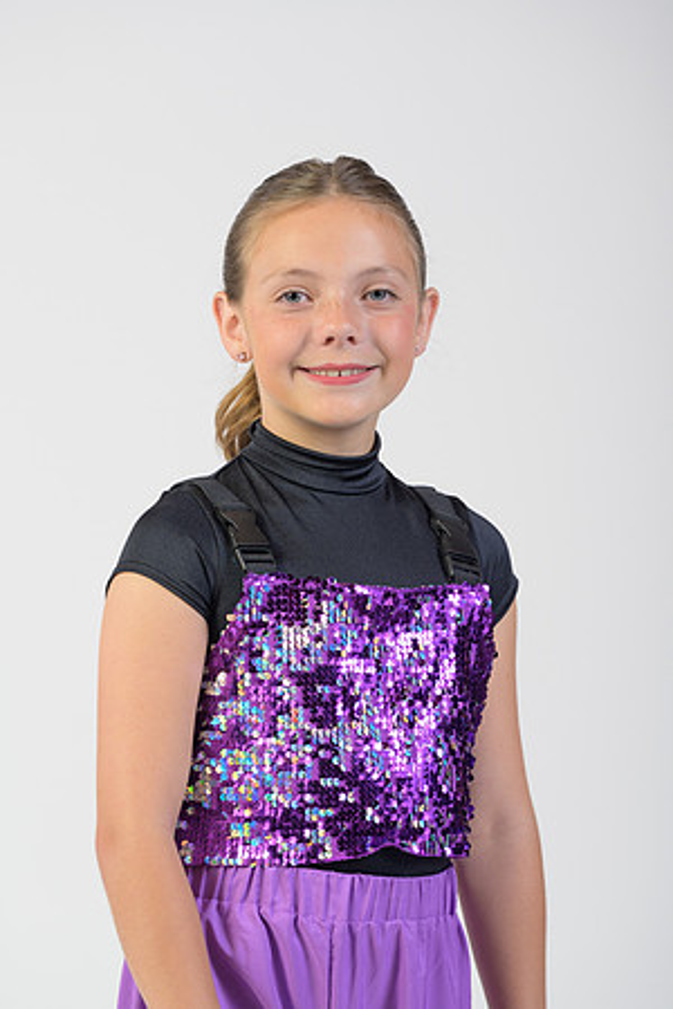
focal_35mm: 200
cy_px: 504
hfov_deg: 6.9
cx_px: 336
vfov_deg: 10.3
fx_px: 5608
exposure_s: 1/160
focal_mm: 200
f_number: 6.3
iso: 400
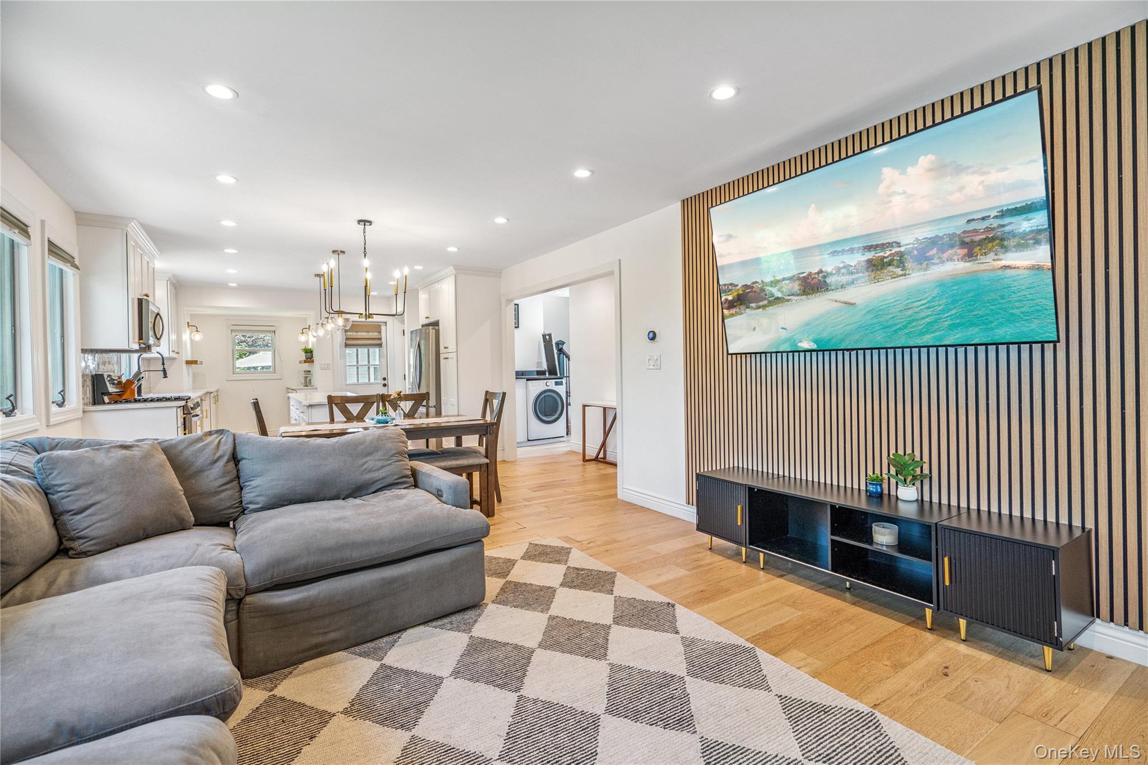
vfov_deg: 73.7
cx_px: 574
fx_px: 510
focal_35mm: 16
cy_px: 382
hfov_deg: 96.7
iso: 640
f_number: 5.6
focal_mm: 16
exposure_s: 1/80
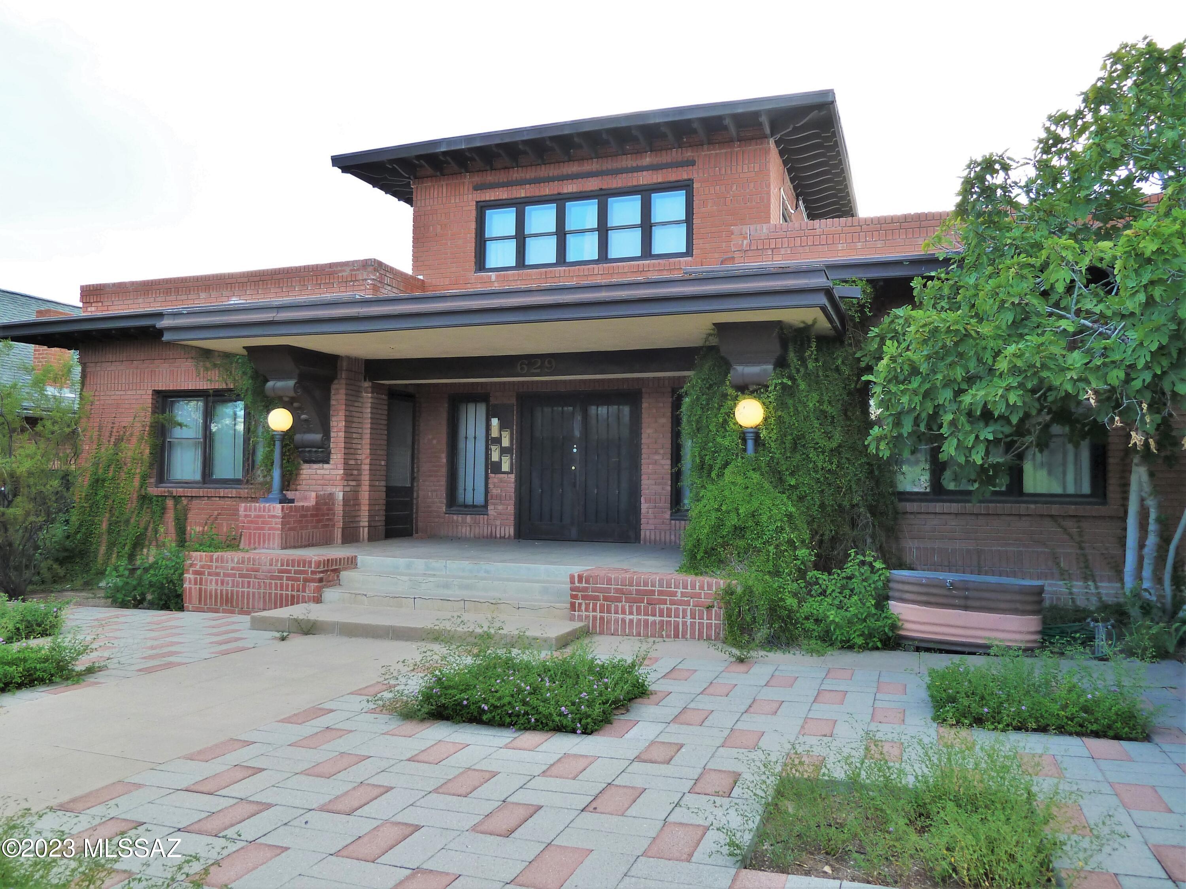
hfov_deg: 69.4
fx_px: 857
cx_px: 593
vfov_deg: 54.9
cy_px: 444
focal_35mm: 25
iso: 125
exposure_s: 1/60
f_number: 3.3
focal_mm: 4.1
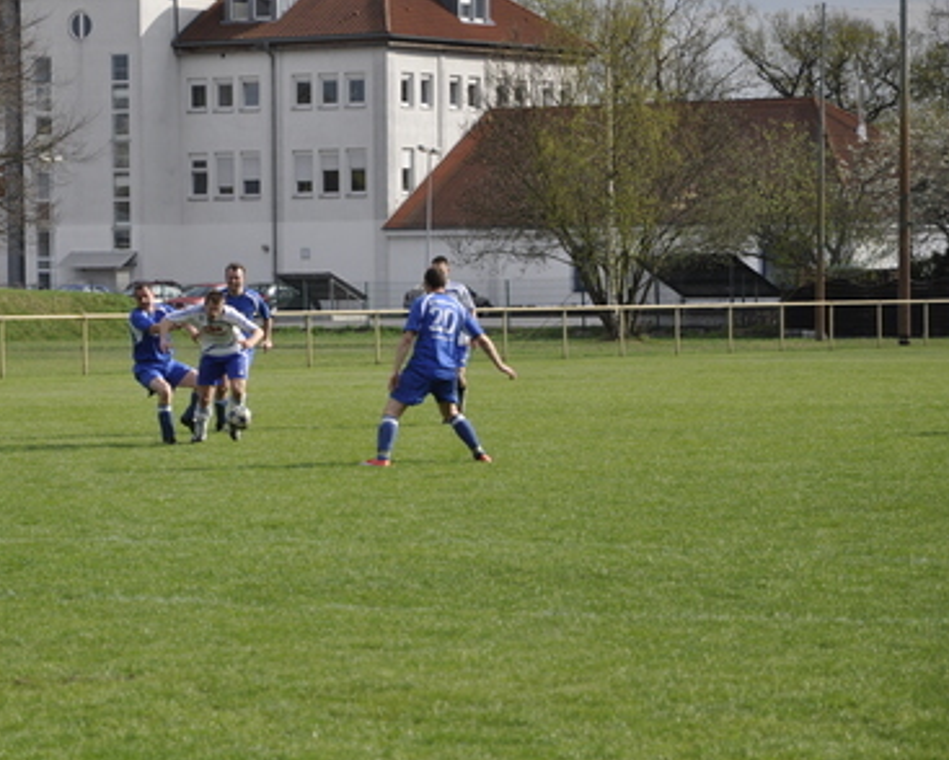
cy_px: 364
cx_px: 315
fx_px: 4570
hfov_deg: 11.8
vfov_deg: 9.5
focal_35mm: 163
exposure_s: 1/1600
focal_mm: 85
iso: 400
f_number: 6.3
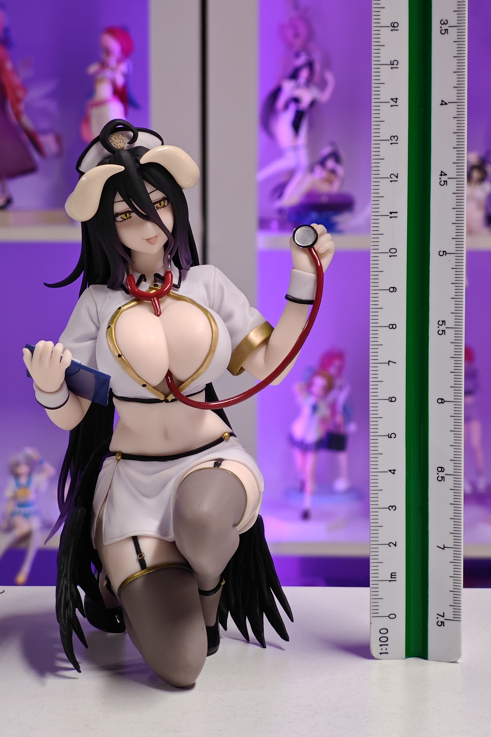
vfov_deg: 24.2
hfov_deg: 16.3
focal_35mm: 84
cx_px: 226
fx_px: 1719
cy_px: 370
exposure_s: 1/20.4
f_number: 2.4
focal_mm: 7.48
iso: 400
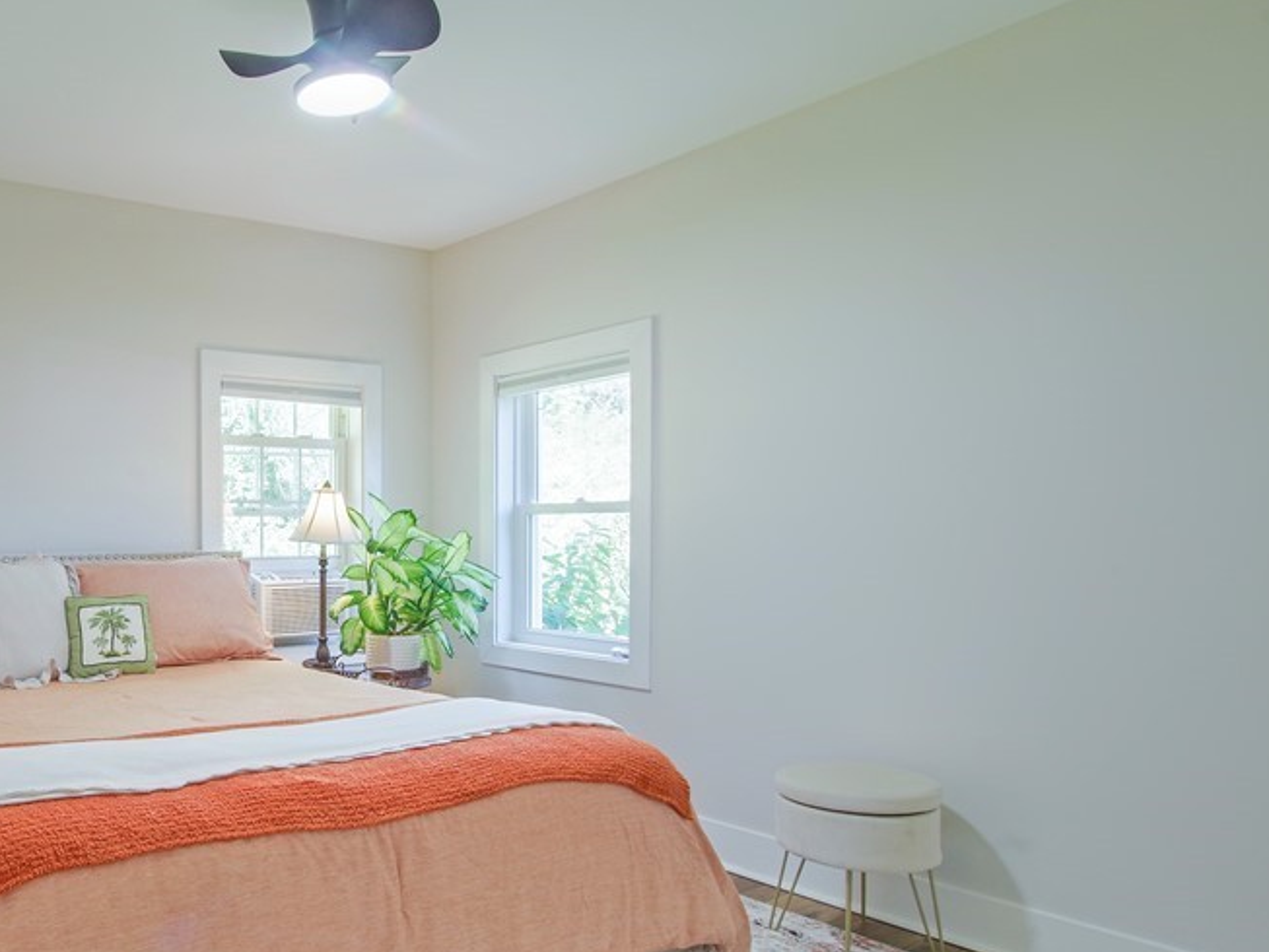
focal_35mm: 24
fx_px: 880
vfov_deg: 56.4
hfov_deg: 65.8
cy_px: 570
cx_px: 273
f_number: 11
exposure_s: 1/3.33
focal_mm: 10
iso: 250
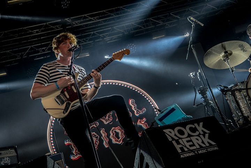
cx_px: 126
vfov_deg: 24.2
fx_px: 391
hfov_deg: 35.6
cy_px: 84
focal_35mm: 56
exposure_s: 1/125
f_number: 5.6
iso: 400
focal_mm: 56
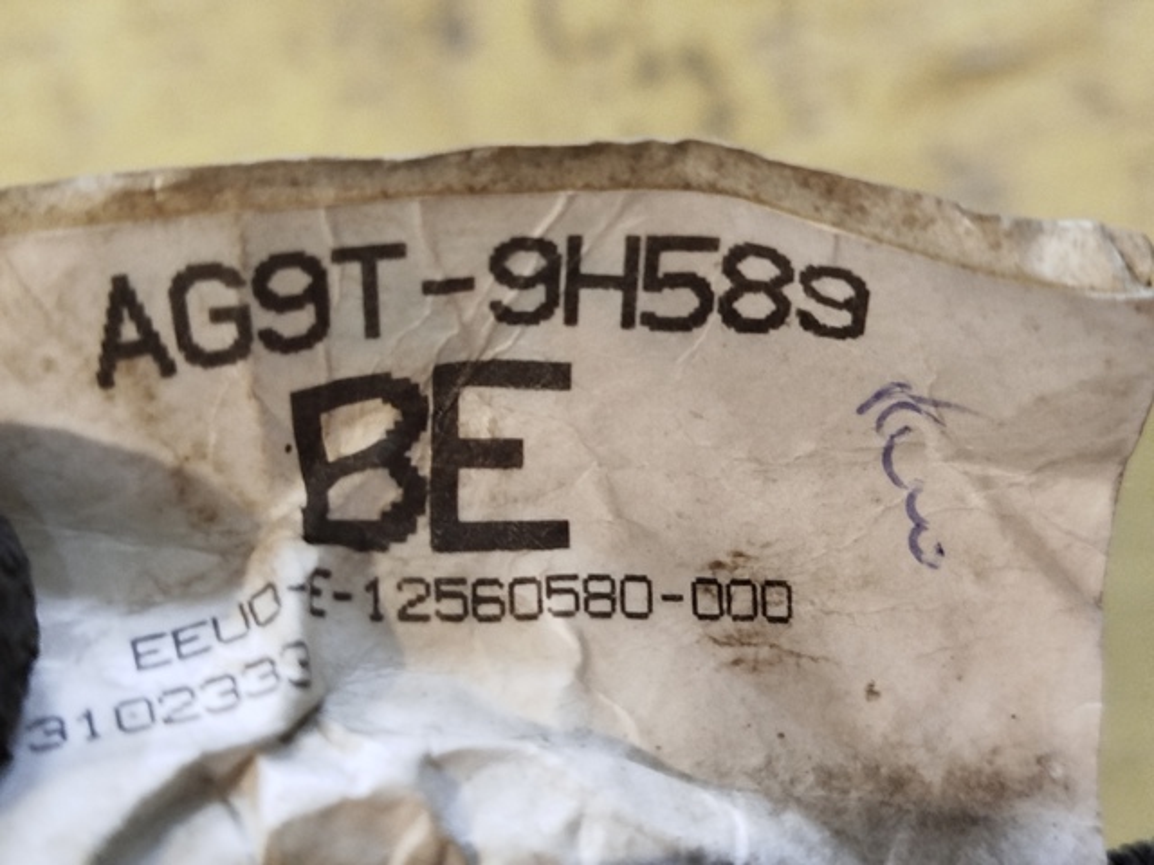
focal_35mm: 48
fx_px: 1600
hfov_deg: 39.7
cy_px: 432
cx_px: 577
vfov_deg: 30.3
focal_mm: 5.31
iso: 640
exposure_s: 1/33
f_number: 1.7
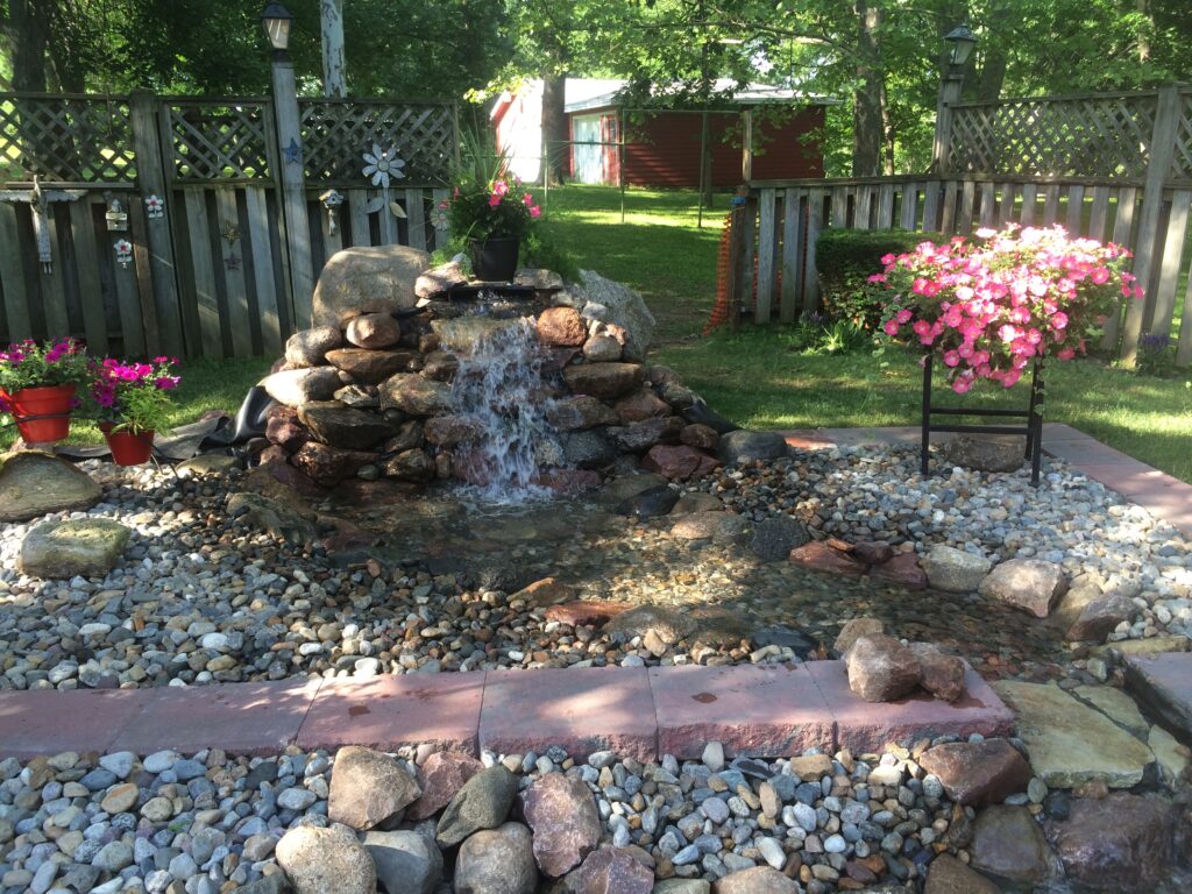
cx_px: 596
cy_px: 447
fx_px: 1033
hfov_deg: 60.0
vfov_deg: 46.8
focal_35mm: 30
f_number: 2.2
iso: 40
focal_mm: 4.12
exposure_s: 1/120
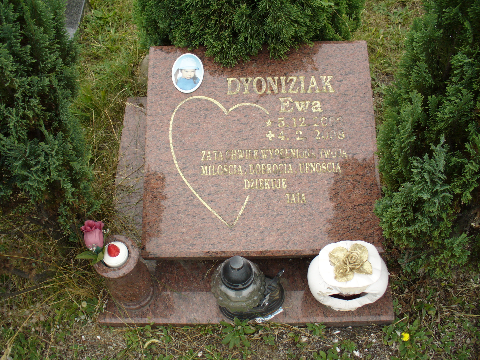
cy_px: 180
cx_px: 240
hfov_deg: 50.1
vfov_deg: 38.7
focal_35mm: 37
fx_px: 513
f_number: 2.8
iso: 80
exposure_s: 1/200
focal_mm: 6.1
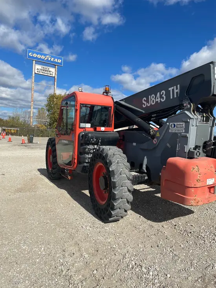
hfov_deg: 53.1
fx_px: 216
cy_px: 144
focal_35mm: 26
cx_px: 108
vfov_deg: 67.3
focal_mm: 4.2
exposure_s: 1/4831
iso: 32
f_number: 1.6
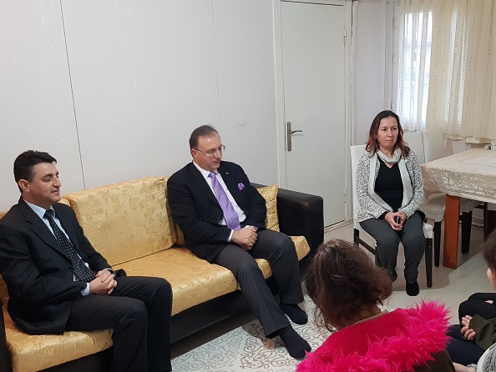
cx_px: 299
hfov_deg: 52.2
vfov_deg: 40.6
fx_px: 502
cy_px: 211
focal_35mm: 35
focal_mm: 4.3
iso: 250
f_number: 1.7
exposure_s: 1/20
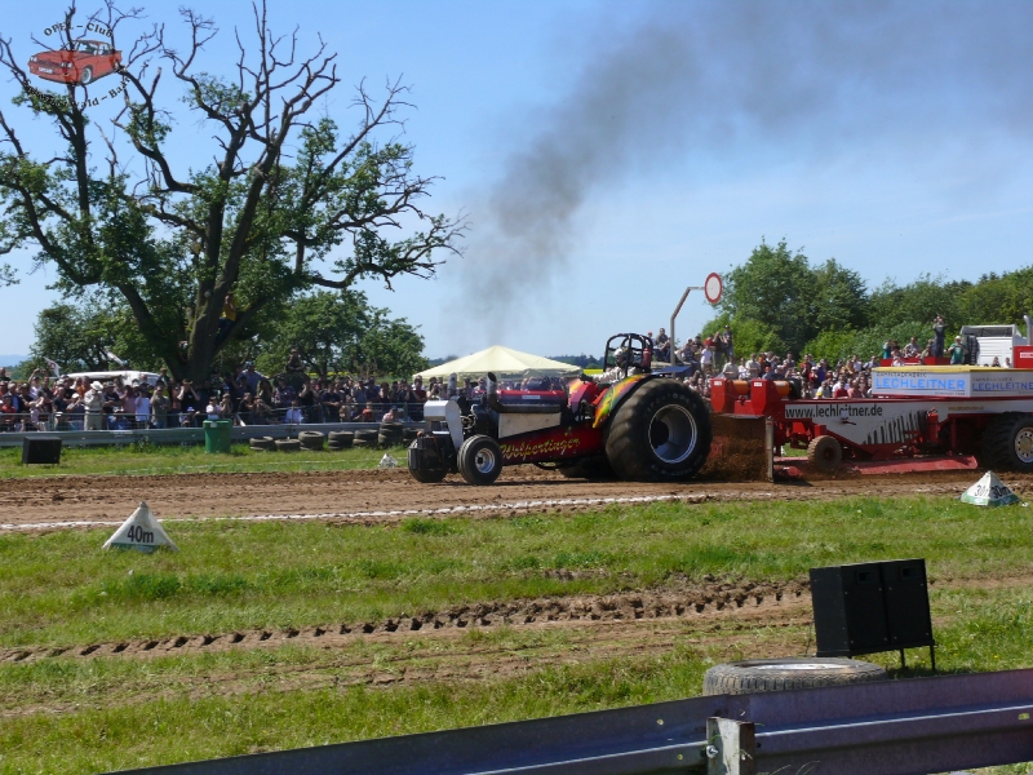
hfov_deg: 29.4
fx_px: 1970
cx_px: 516
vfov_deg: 22.3
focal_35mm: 66
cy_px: 388
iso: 100
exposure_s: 1/500
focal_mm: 14
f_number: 5.6
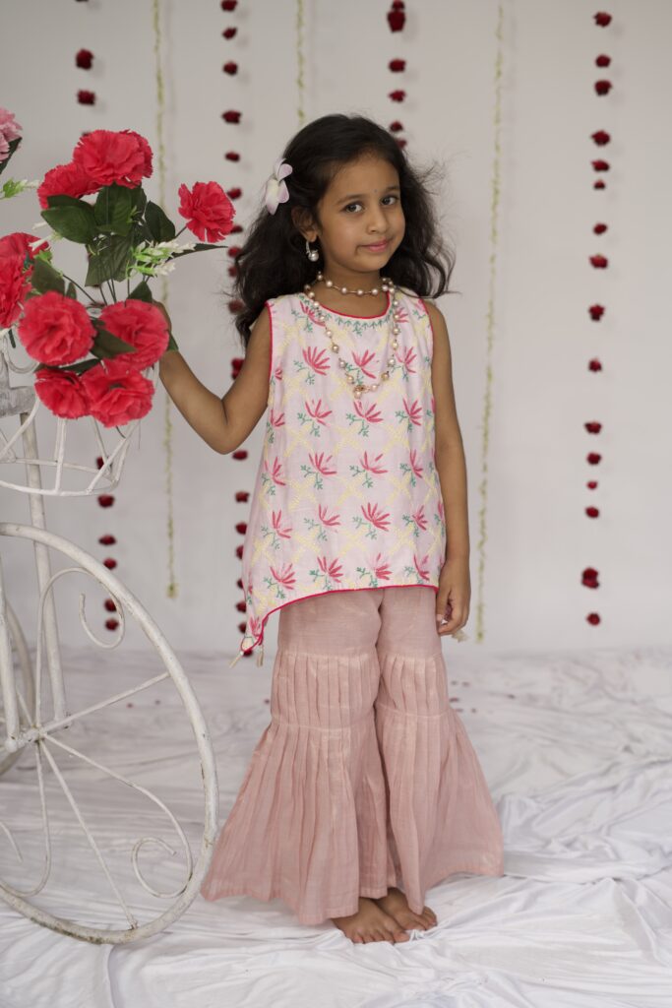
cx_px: 336
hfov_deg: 27.0
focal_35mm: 50
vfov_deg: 39.6
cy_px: 504
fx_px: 1399
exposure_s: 1/250
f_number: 2.8
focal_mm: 50
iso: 50
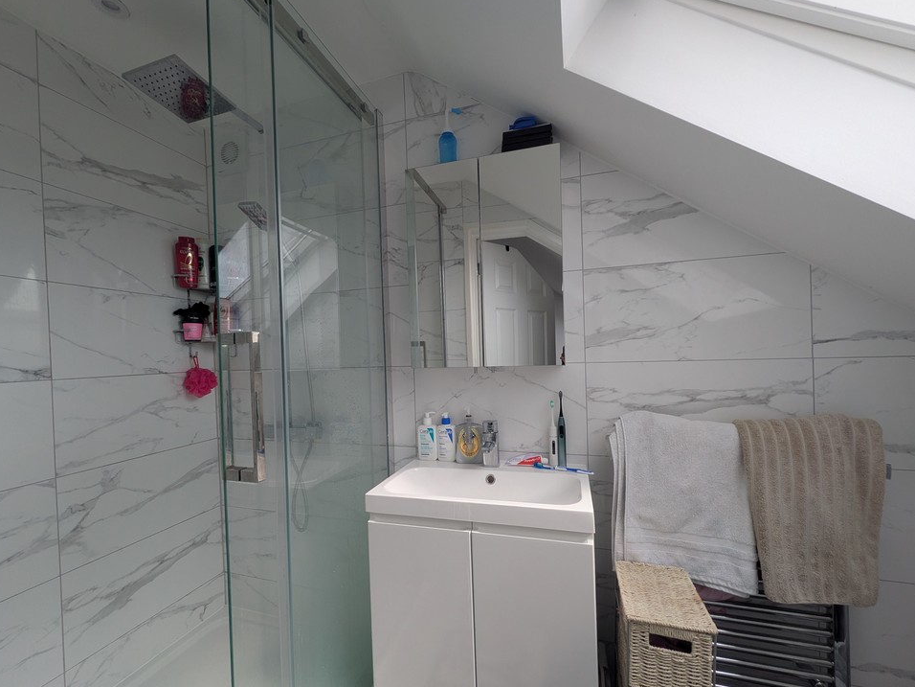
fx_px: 396
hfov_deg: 98.2
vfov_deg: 81.7
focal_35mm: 15
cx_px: 447
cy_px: 358
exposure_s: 1/145
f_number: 2.2
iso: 51
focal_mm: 1.83
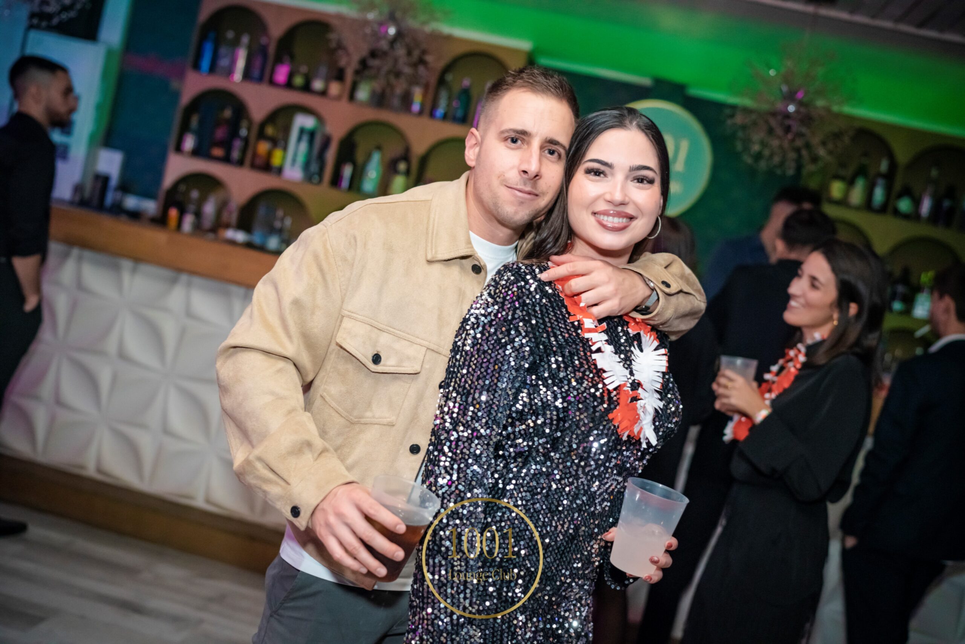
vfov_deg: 37.9
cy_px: 322
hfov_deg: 54.4
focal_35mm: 35
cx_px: 482
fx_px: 938
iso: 4000
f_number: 2
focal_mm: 35
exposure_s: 1/80
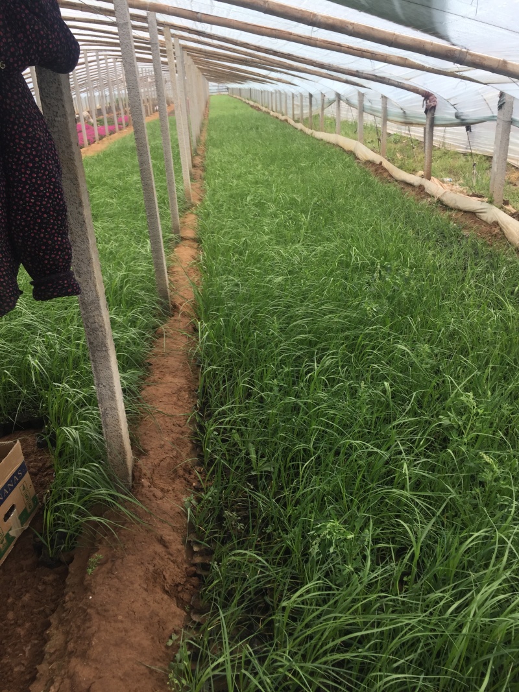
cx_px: 260
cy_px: 346
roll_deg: +4.4
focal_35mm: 29
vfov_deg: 61.7
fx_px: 580
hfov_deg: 48.2
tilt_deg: -23.2
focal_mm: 4.15
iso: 32
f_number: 2.2
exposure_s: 1/335
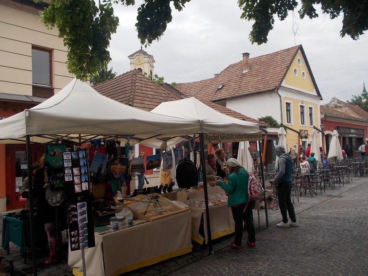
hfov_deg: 61.7
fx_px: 308
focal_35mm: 29
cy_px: 138
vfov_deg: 48.2
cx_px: 184
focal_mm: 4.1
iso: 80
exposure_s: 1/320
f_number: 3.3
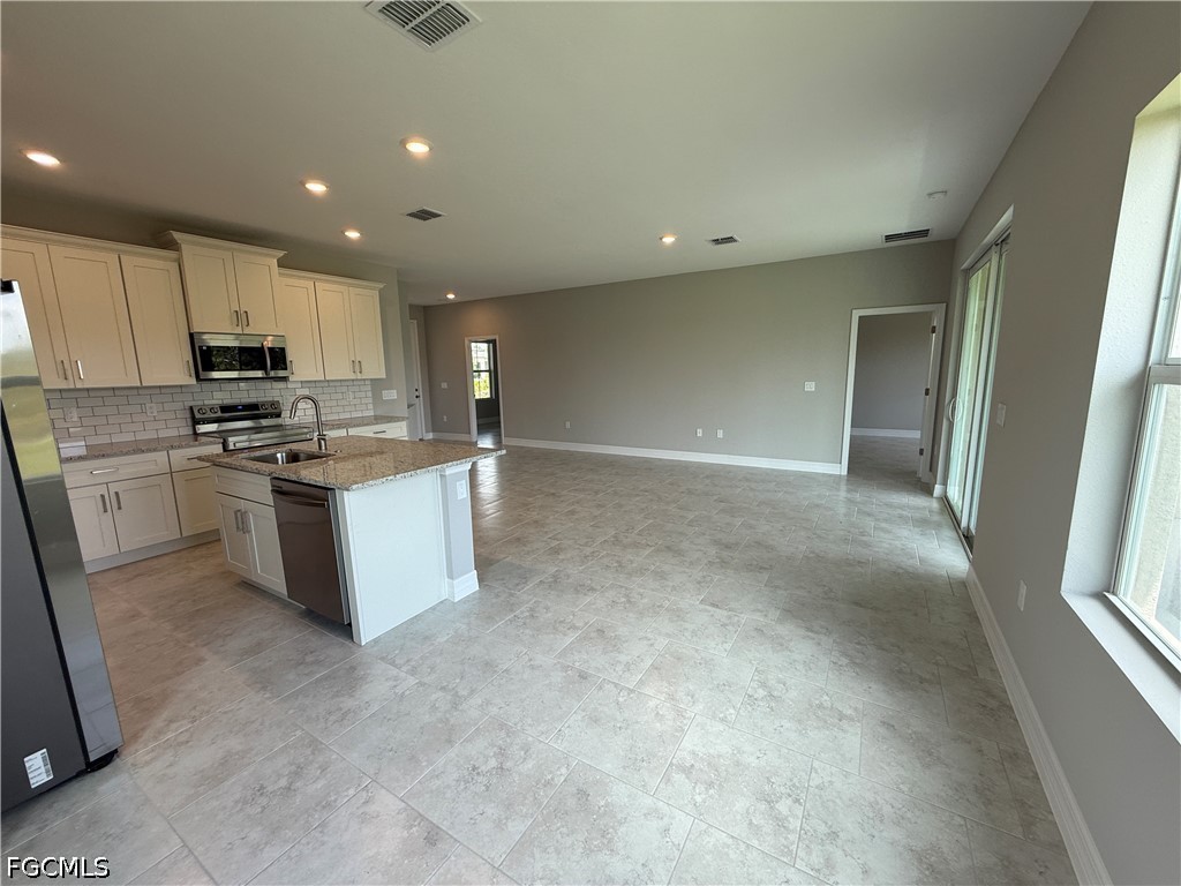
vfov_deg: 85.7
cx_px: 590
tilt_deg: -8.0
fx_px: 478
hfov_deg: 102.1
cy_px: 443
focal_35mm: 14
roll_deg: +1.6
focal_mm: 2.22
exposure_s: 1/120
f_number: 2.2
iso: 50
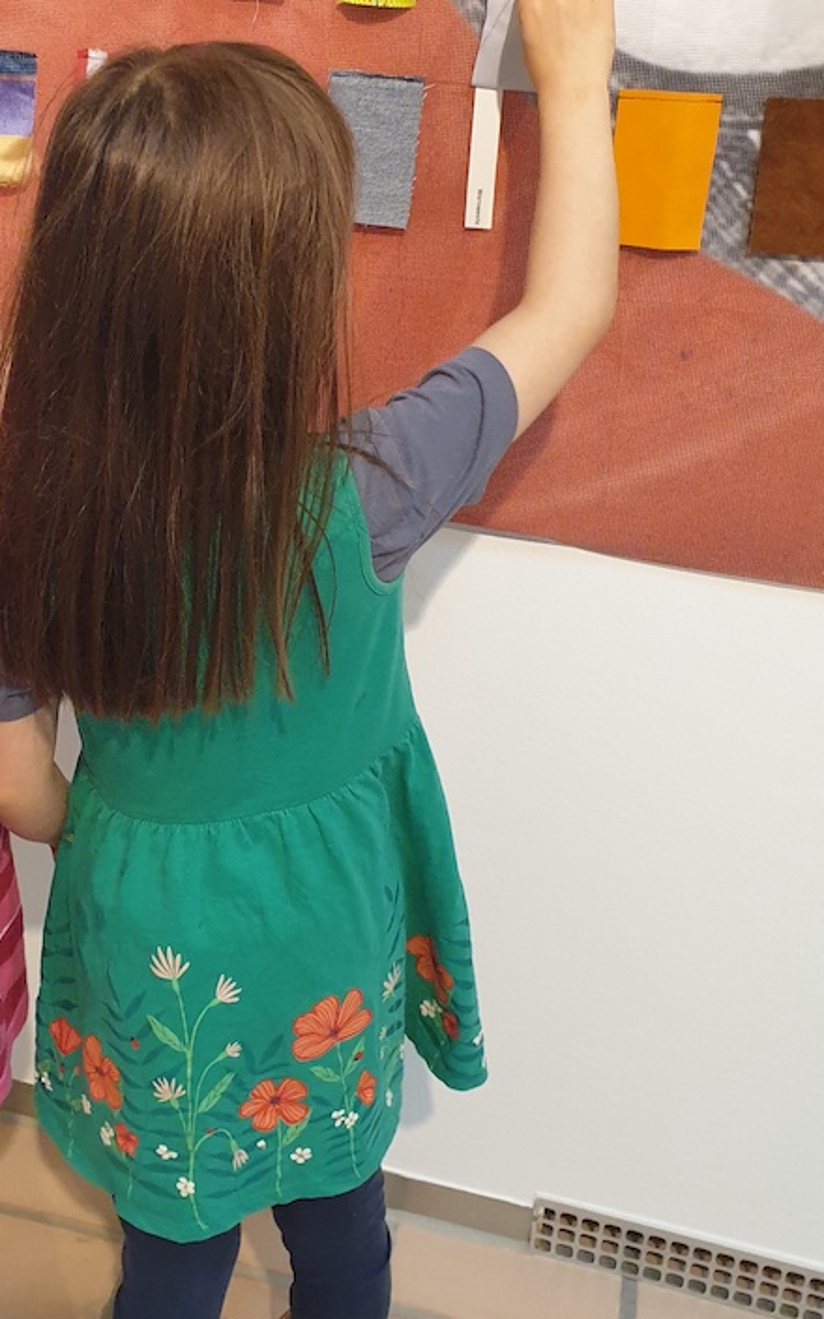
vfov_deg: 42.0
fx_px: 1689
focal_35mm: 47
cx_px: 157
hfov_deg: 26.9
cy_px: 427
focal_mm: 4.3
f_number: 2.4
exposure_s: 1/50
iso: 320
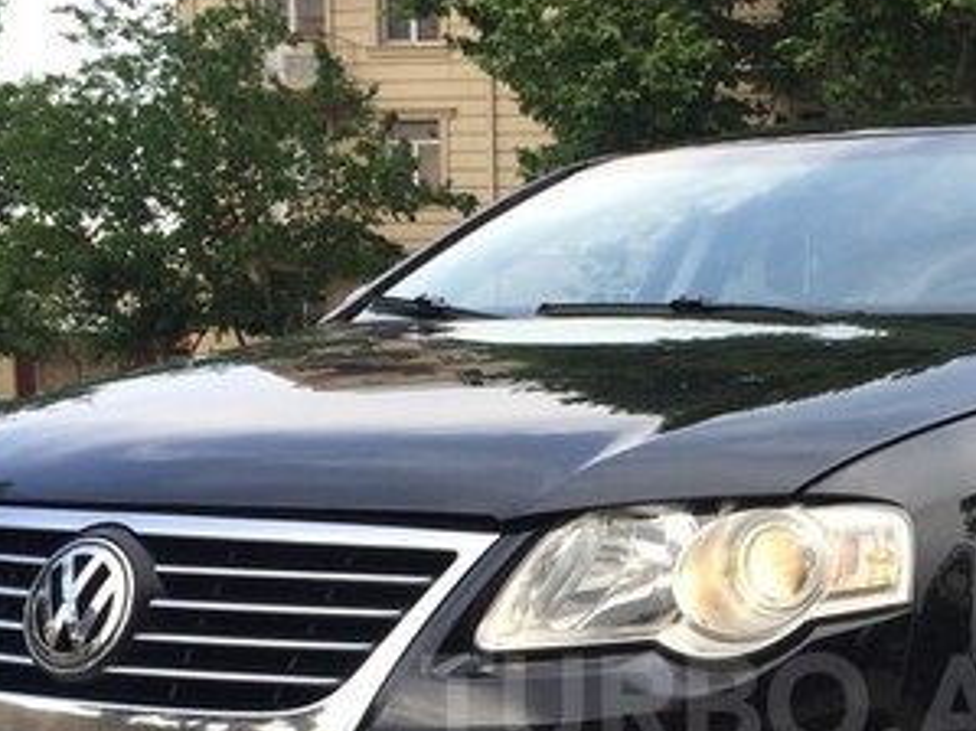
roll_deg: -3.1
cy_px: 703
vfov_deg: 22.2
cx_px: 754
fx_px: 1804
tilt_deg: -9.3
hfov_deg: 29.7
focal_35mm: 64
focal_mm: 4.15
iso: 32
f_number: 2.2
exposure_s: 1/477
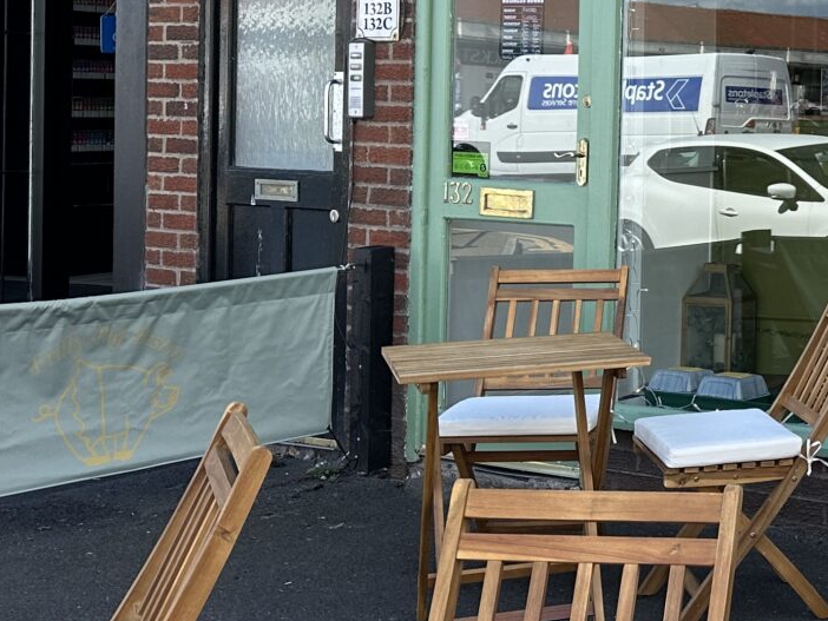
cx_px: 1102
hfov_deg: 24.1
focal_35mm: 70
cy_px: 111
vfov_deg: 20.7
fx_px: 1675
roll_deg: -0.9
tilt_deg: -0.8
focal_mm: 6.86
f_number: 1.78
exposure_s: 1/1019
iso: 80
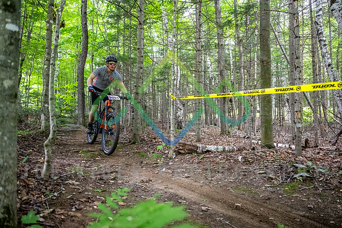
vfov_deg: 53.2
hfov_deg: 73.7
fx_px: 228
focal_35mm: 24
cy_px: 114
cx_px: 171
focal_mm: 24
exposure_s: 1/1250
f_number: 2.8
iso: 10000
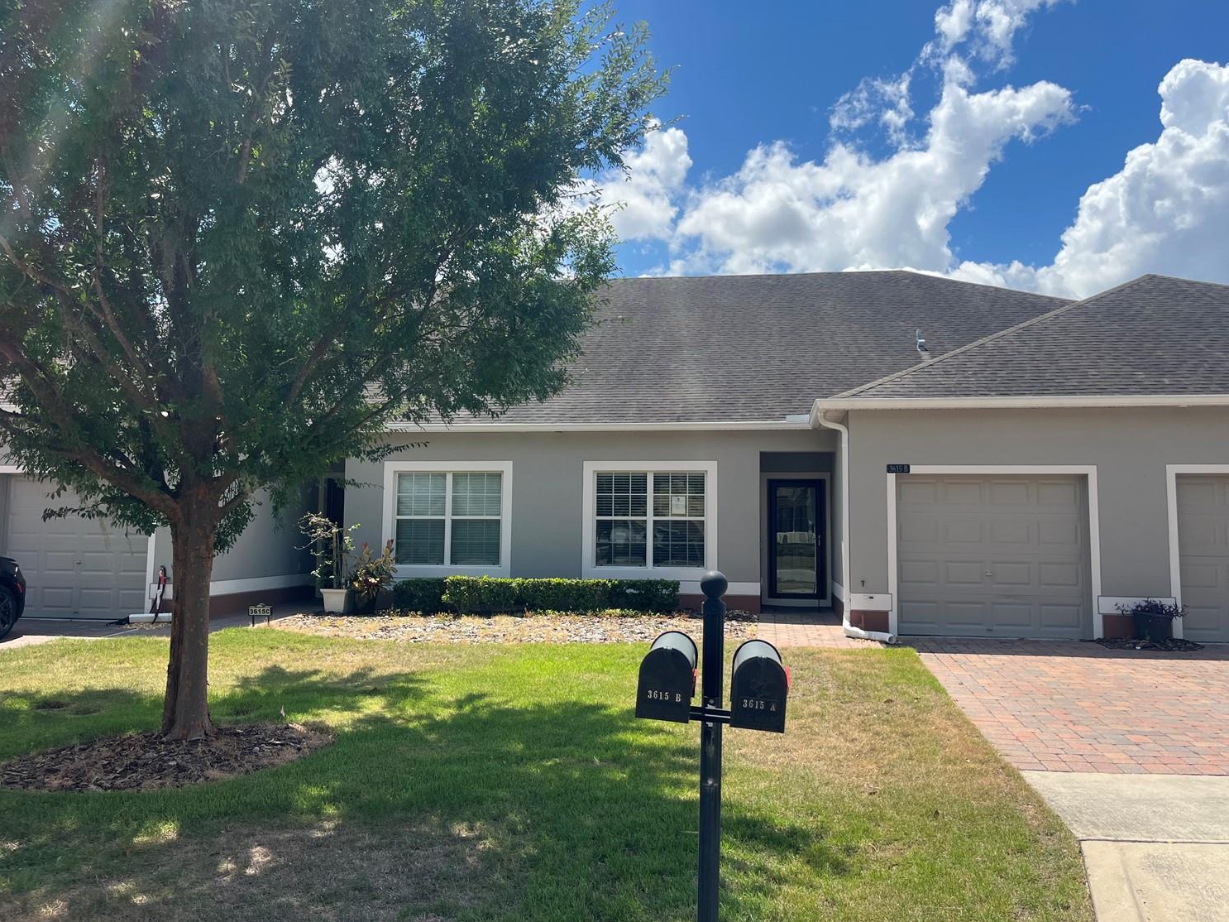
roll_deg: -0.5
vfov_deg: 49.7
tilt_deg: +4.9
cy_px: 430
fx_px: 994
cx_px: 648
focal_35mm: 28
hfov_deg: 63.4
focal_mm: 5.1
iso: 50
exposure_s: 1/3049
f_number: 1.6
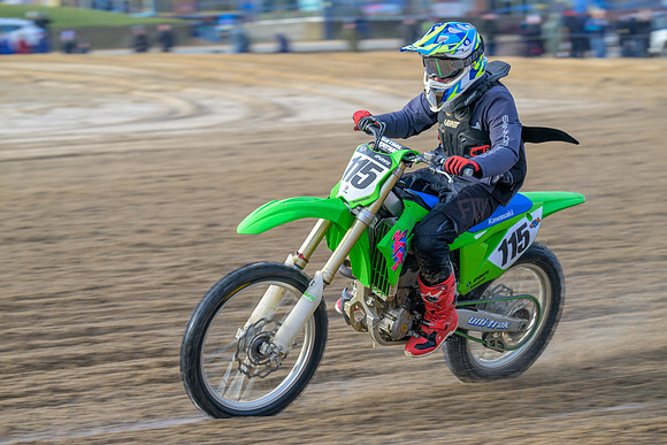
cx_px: 334
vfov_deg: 7.6
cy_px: 222
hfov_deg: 11.4
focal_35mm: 180
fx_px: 3336
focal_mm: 180
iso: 400
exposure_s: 1/320
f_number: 8
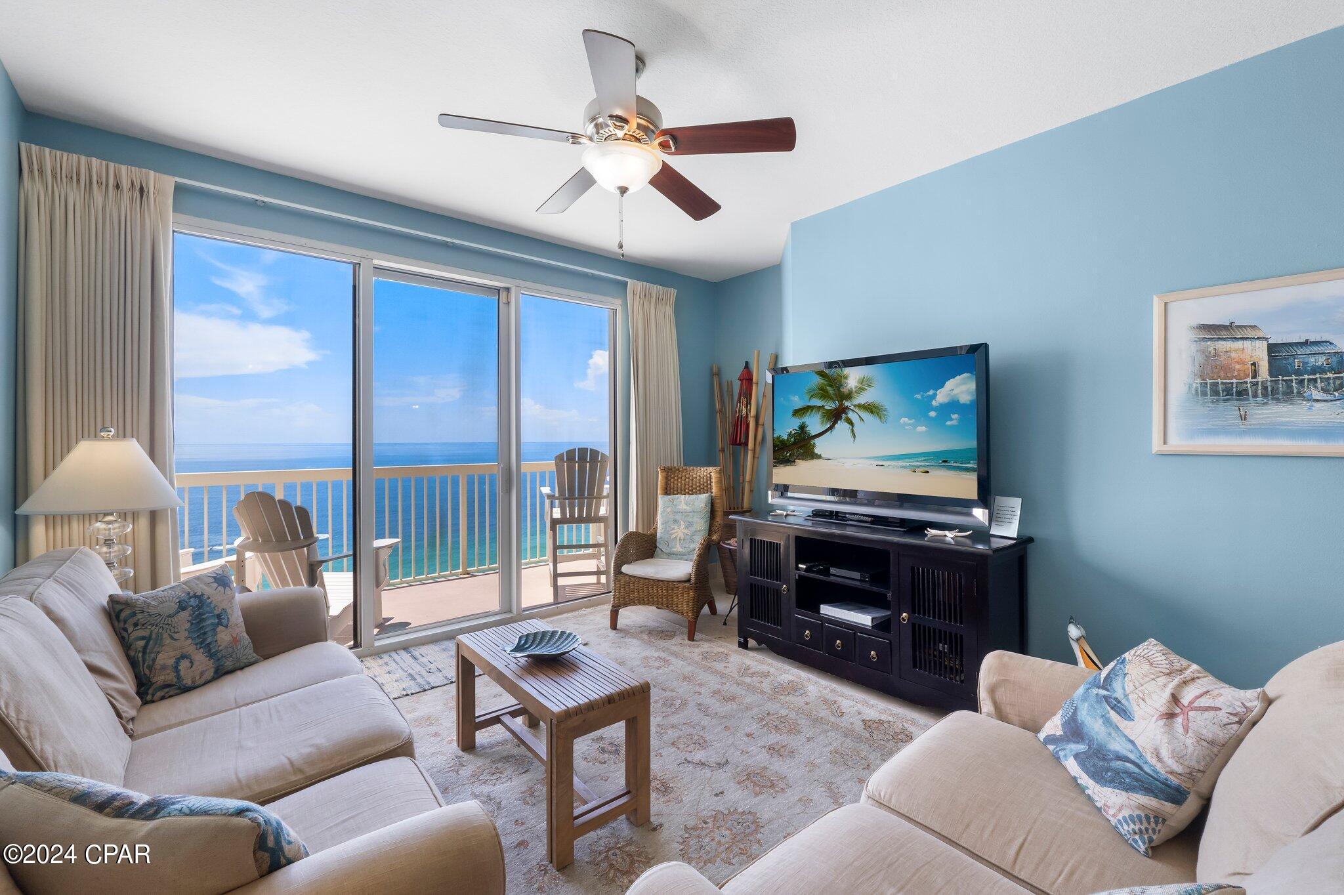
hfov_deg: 100.4
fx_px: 560
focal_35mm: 15
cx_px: 672
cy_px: 448
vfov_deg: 77.3
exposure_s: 1/20
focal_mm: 10
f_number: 9
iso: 400
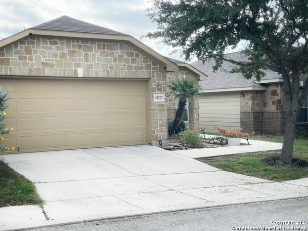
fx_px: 463
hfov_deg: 36.8
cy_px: 116
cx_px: 154
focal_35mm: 52
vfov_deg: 28.0
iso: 25
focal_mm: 6
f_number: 2
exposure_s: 1/675
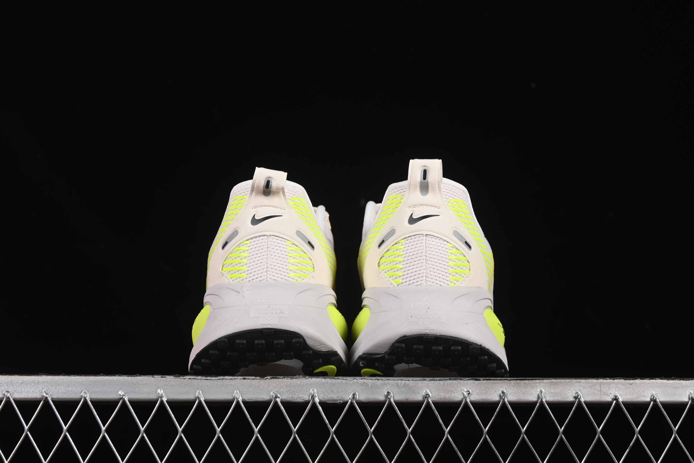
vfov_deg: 18.2
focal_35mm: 75
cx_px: 347
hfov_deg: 27.0
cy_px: 232
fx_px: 1446
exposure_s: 1/80
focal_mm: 50
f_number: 8
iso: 160
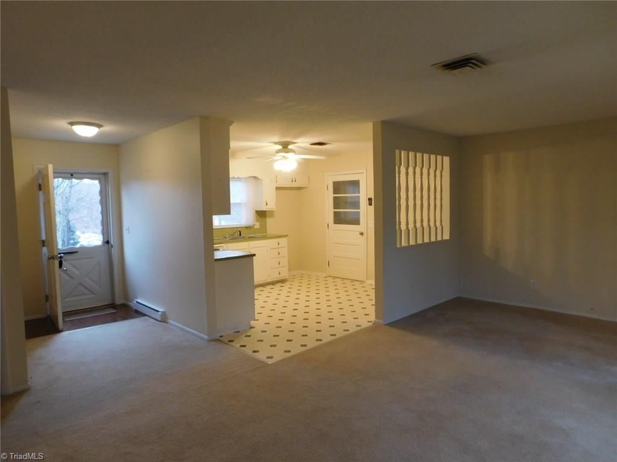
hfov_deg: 73.9
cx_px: 308
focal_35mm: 23
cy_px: 231
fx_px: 410
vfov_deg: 58.9
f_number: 3
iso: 200
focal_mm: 4
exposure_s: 1/30
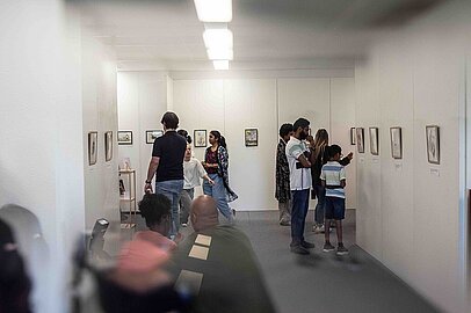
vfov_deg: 34.2
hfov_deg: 49.6
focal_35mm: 39
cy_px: 156
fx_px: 510
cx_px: 236
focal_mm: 26
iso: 800
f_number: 2.8
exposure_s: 1/320
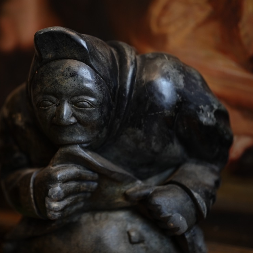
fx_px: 397
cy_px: 124
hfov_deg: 35.0
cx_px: 85
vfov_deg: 35.4
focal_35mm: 48
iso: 500
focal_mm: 35
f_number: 1.4
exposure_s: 1/100
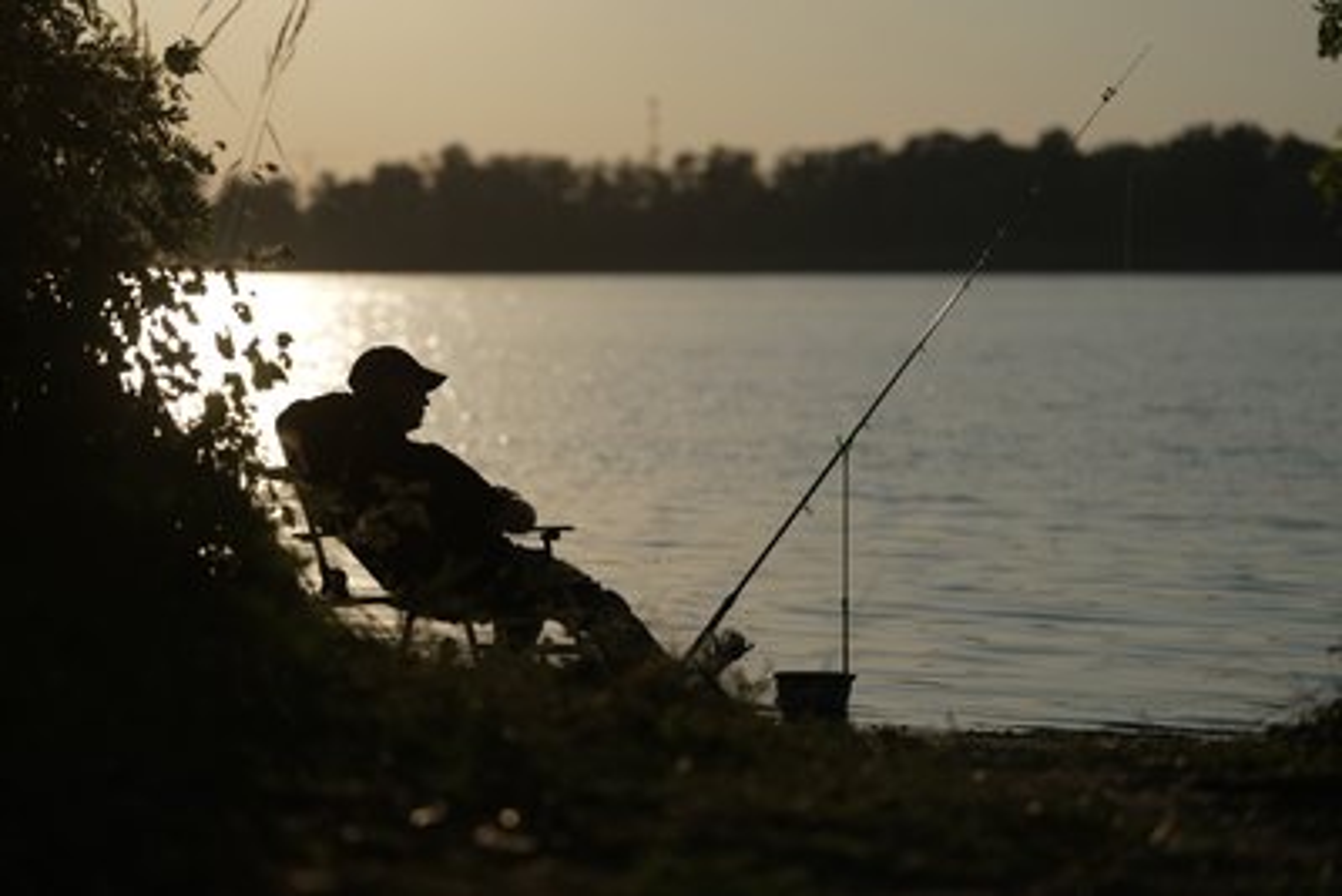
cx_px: 671
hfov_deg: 16.5
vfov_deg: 11.1
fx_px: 4624
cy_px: 448
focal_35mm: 124
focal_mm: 124
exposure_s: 1/8000
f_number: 2.8
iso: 100
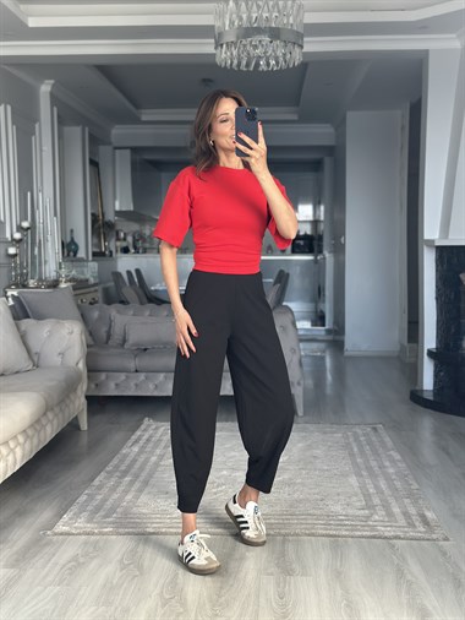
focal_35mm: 48
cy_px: 310
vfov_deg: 39.6
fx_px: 859
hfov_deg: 30.3
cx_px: 232
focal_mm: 6.86
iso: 125
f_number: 1.78
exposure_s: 1/88
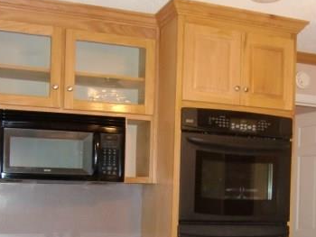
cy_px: 207
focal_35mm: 53
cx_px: 174
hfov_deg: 36.1
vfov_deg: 26.7
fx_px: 484
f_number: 3.5
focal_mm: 5.2
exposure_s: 1/60
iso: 400
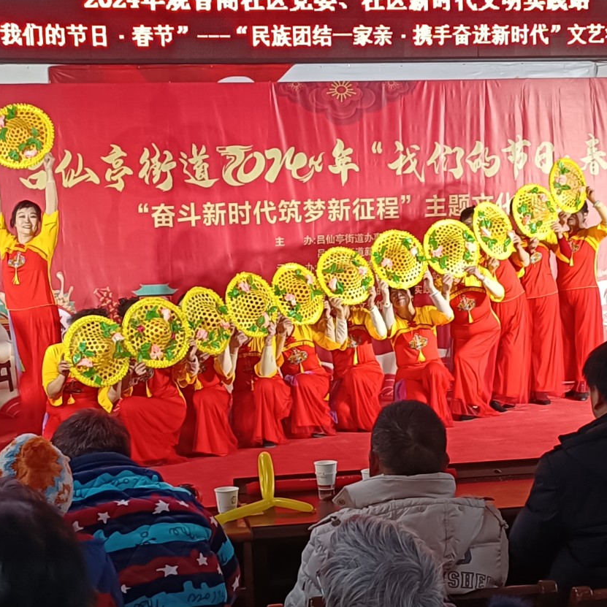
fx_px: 1250
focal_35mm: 63
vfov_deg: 27.1
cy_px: 405
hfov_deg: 27.3
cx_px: 344
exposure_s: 1/50
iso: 679
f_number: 1.9
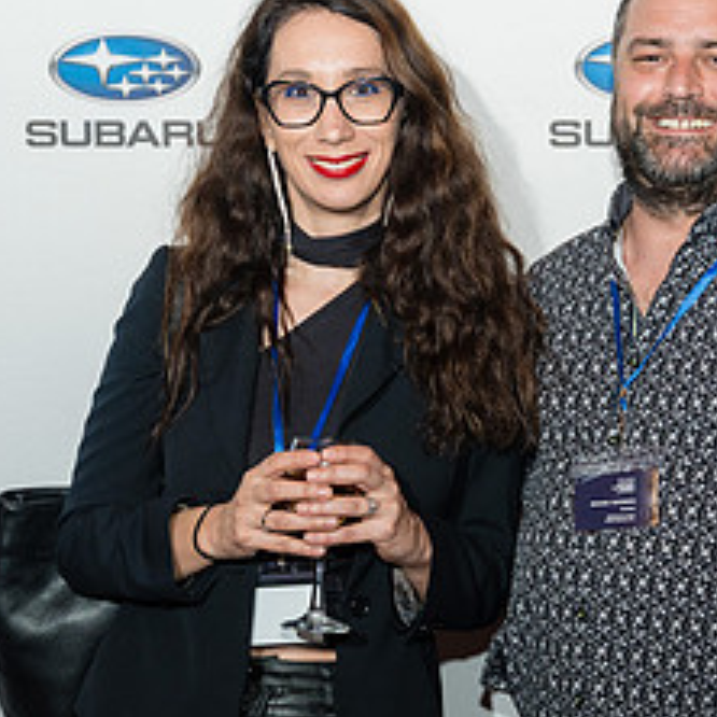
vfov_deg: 16.6
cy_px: 441
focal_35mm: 105
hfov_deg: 16.5
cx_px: 478
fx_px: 2461
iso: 640
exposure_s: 1/250
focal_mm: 46.9
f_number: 2.8
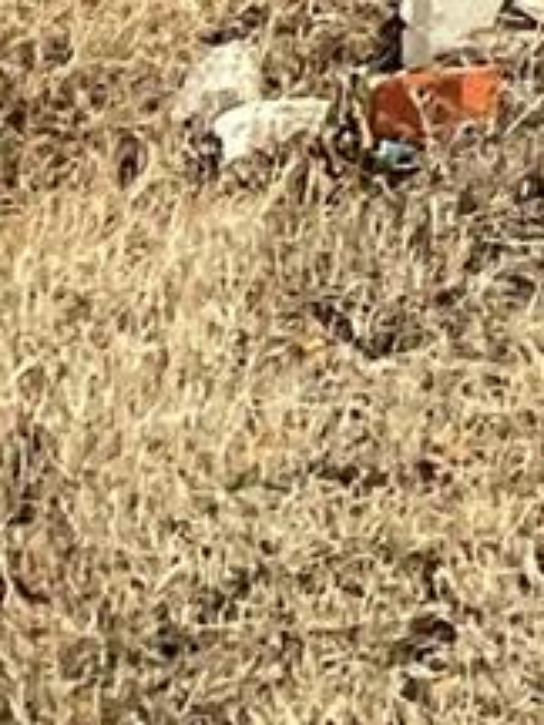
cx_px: 1813
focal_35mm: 206
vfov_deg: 7.8
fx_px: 4316
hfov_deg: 6.4
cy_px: -1742
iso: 16
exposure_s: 1/3322
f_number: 1.8
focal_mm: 3
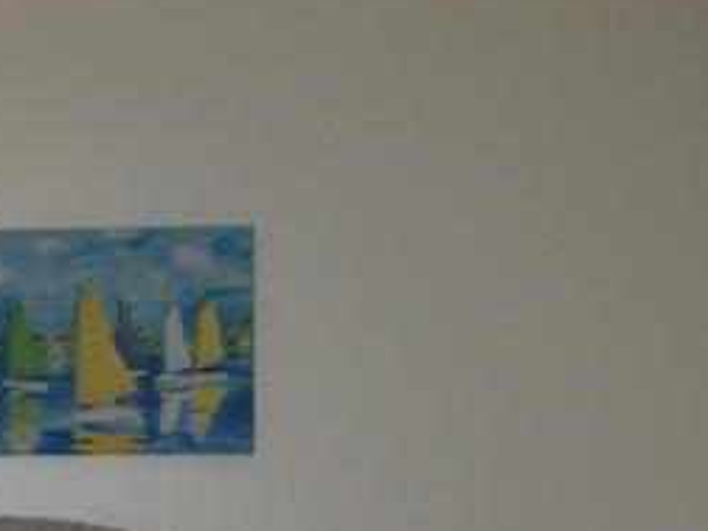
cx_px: -155
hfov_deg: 15.3
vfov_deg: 11.7
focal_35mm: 124
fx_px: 2536
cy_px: 649
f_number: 2.8
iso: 100
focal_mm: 8
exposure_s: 1/60
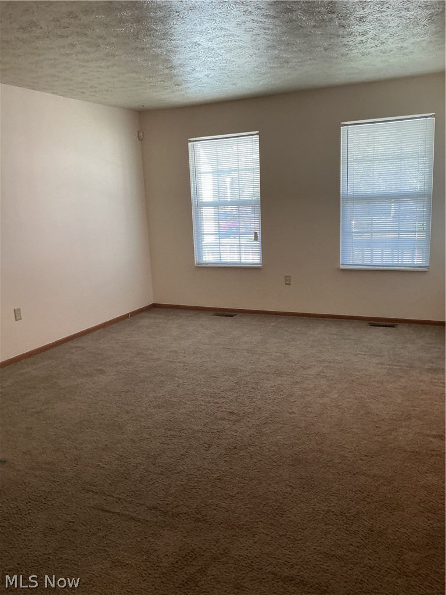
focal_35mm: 29
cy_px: 298
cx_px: 223
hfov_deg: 48.2
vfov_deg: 61.7
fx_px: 498
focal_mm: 3
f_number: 1.8
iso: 100
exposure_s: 1/60
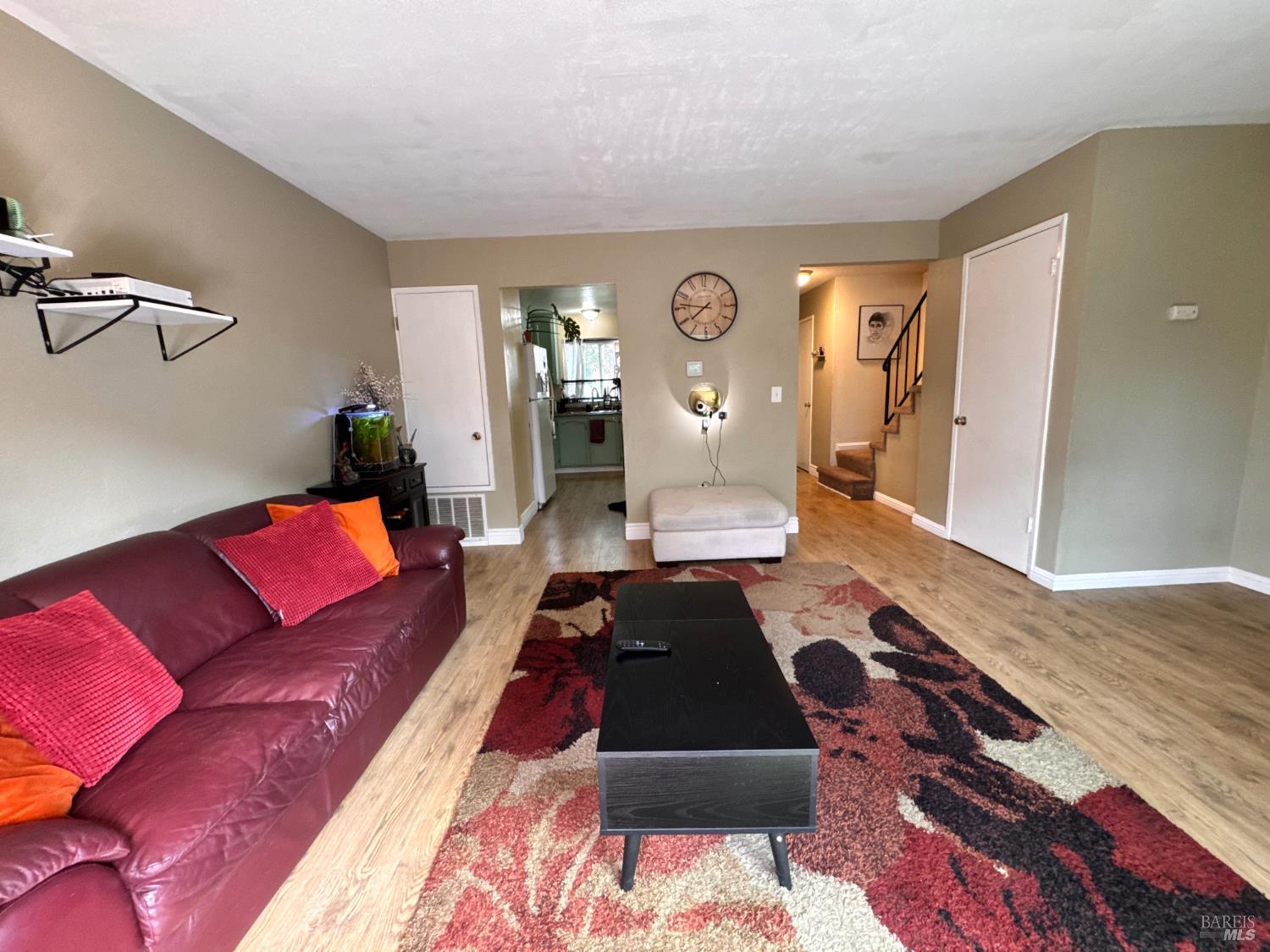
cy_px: 476
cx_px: 635
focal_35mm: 14
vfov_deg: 85.7
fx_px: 514
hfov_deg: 102.1
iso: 250
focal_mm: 2.22
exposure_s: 1/60
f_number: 2.2
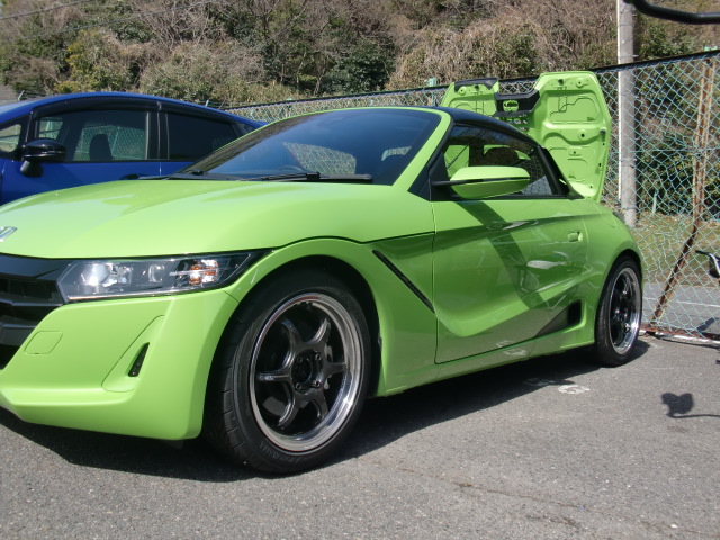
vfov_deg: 39.7
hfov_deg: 51.4
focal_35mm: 36
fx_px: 749
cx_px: 360
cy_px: 270
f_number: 2.8
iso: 64
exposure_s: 1/1000
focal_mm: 6.3
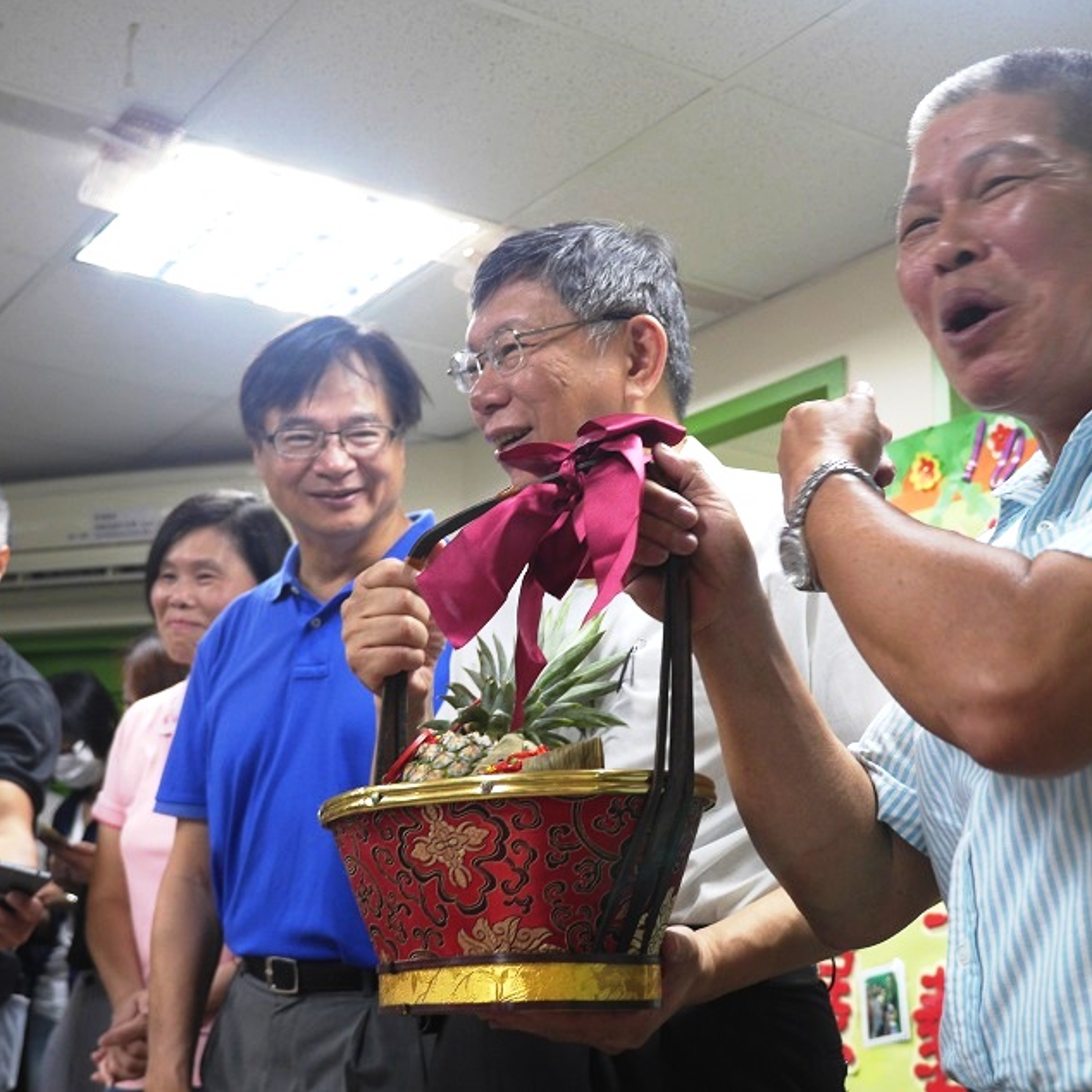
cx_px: 522
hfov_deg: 37.5
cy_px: 545
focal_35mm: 45
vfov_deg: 37.6
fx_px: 1606
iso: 500
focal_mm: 19
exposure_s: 1/60
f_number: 2.8
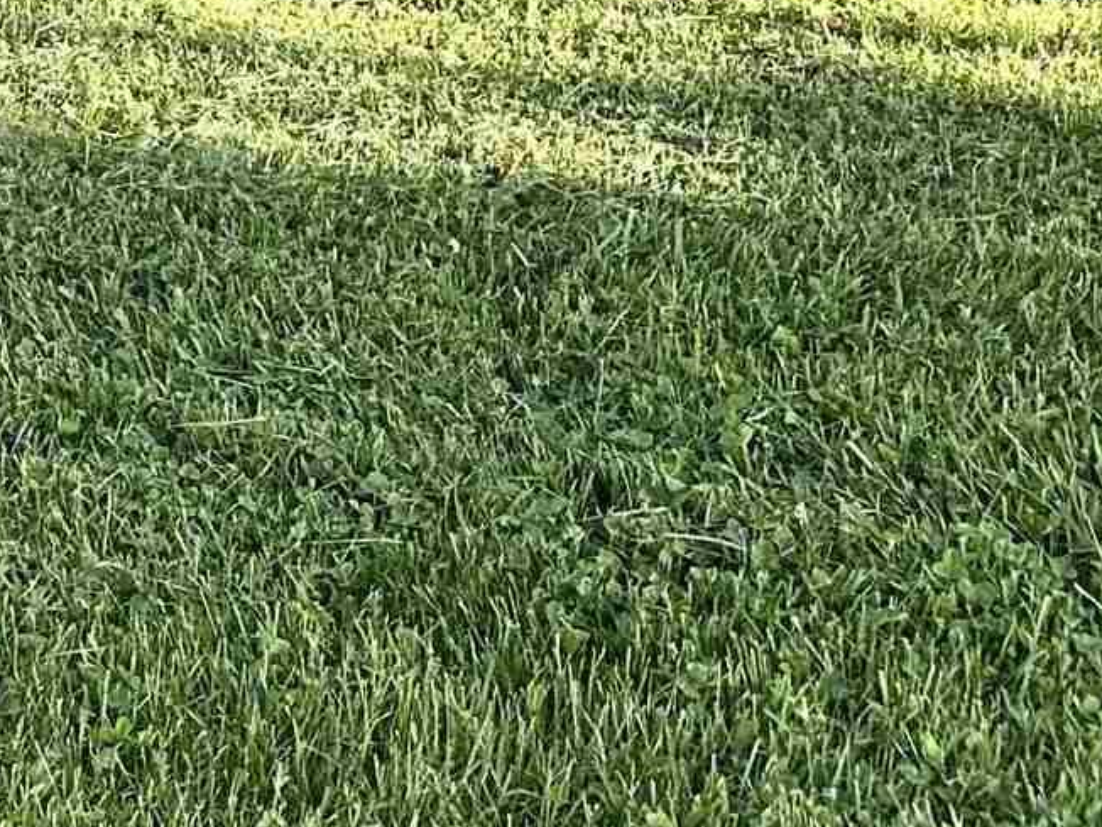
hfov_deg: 15.9
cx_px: -586
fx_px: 3597
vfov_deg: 11.7
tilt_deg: -3.2
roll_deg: -0.8
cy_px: -864
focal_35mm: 113
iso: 80
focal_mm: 6.86
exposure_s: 1/615
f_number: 1.78
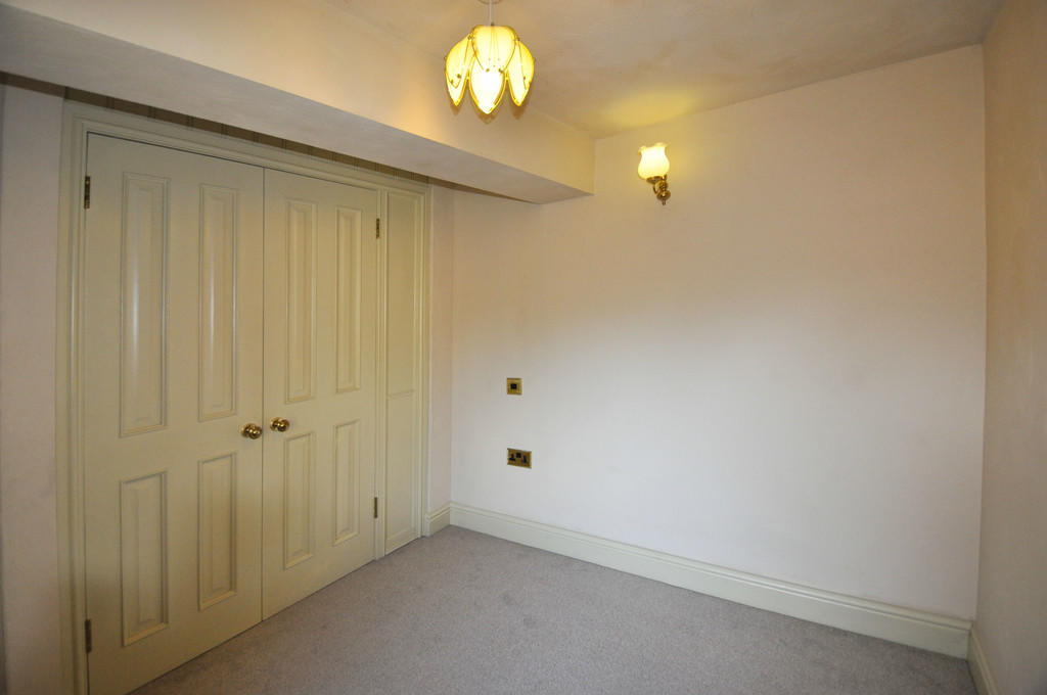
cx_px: 524
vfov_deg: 77.2
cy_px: 348
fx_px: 436
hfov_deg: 100.5
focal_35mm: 15
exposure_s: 1/125
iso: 800
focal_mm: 10
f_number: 3.5
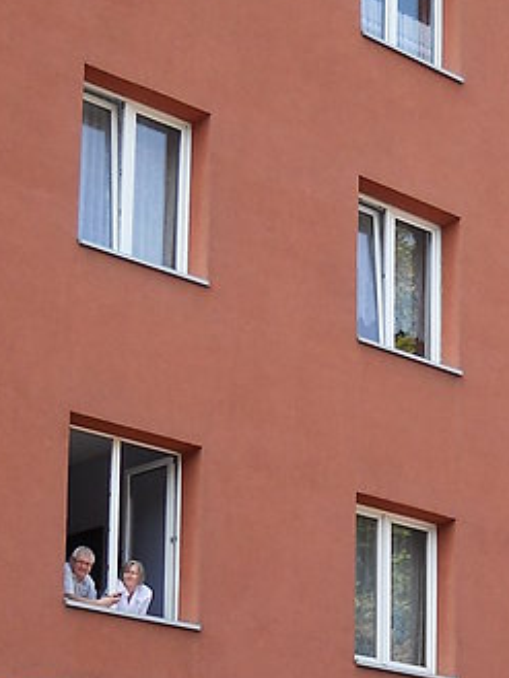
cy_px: 734
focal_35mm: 112
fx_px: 2194
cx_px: 388
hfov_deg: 13.2
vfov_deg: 17.0
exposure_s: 1/200
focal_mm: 6.72
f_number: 3.1
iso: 80
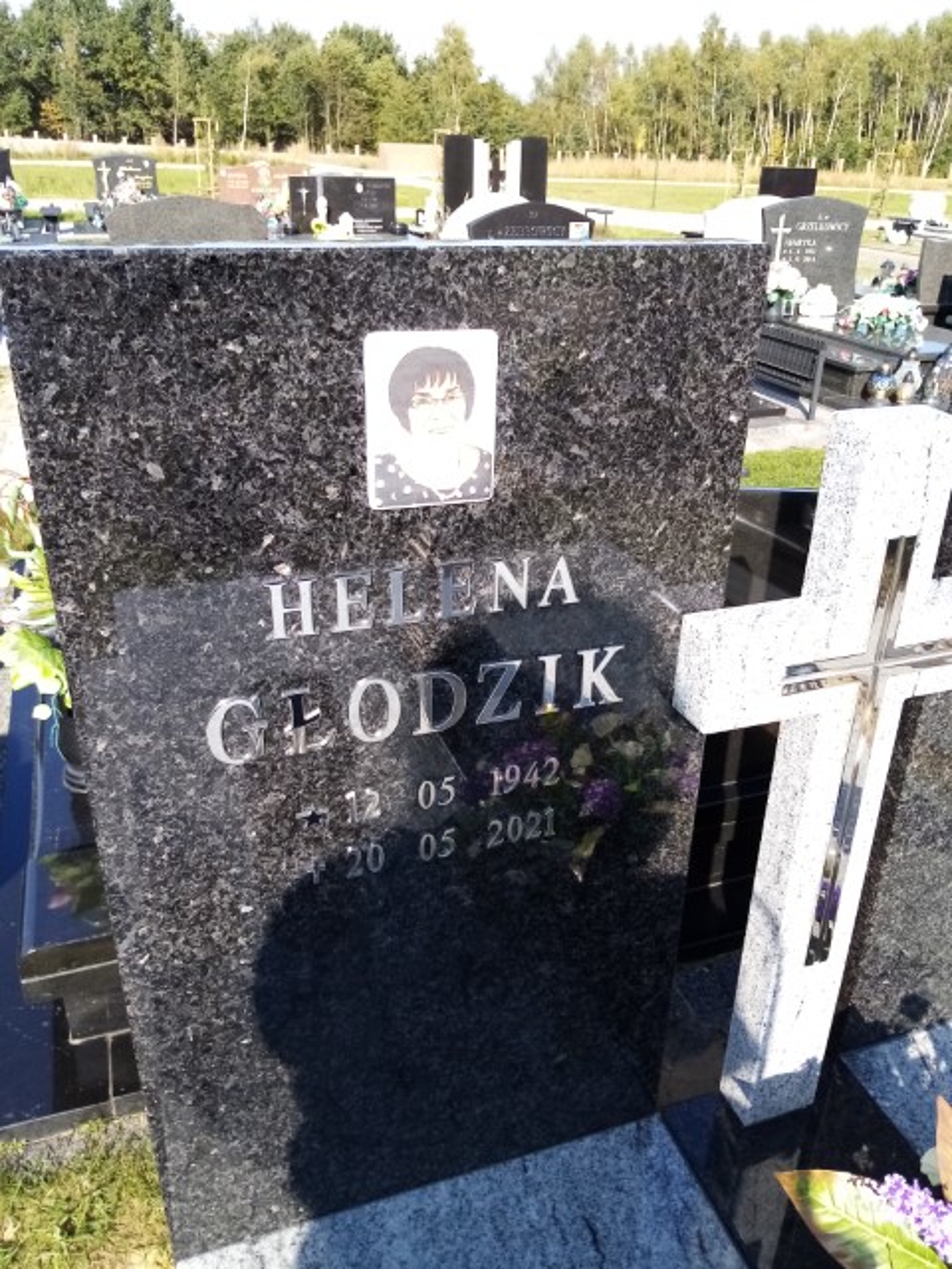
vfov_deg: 67.3
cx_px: 476
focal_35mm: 26
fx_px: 953
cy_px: 634
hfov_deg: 53.1
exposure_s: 1/587
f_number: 1.8
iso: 106
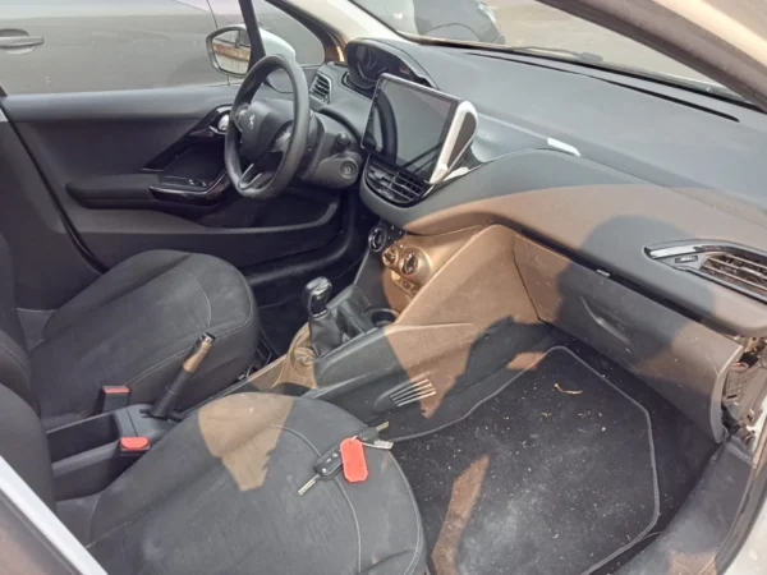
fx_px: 620
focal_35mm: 28
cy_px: 288
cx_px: 384
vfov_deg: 49.7
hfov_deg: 63.4
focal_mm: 3.46
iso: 148
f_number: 2.2
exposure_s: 1/100
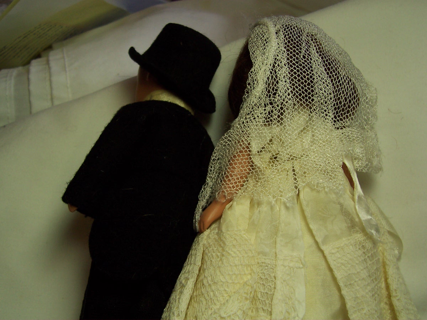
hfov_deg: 50.1
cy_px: 160
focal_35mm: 37
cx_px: 214
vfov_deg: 38.7
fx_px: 456
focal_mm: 5.6
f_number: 2.8
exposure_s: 1/250
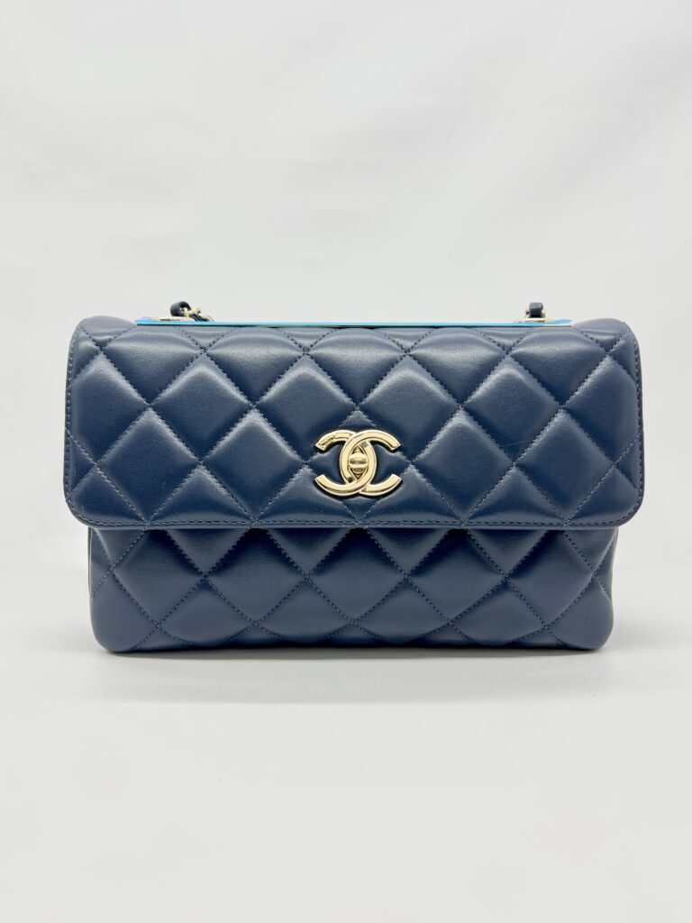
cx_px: 346
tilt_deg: -9.0
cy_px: 462
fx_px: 693
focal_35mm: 26
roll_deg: +0.6
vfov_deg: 67.3
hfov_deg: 53.1
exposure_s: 1/120
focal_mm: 5.7
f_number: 1.5
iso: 32
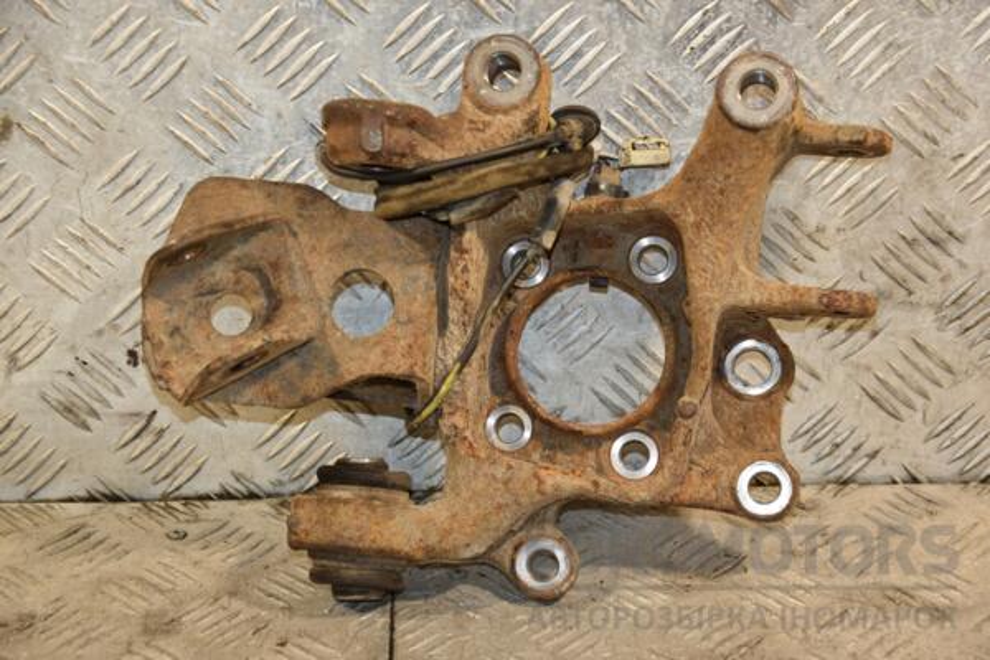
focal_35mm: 99
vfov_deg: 13.8
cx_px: 495
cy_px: 330
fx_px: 2722
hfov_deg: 20.6
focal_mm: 66
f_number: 5.3
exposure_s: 1/125
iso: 800
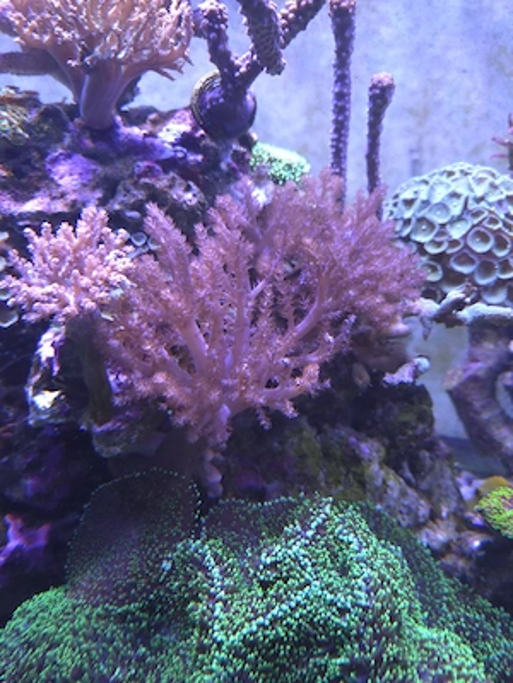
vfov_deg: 73.9
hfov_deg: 58.9
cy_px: 342
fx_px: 454
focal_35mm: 23
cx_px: 256
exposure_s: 1/71.4
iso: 320
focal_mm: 5.4
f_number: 1.8
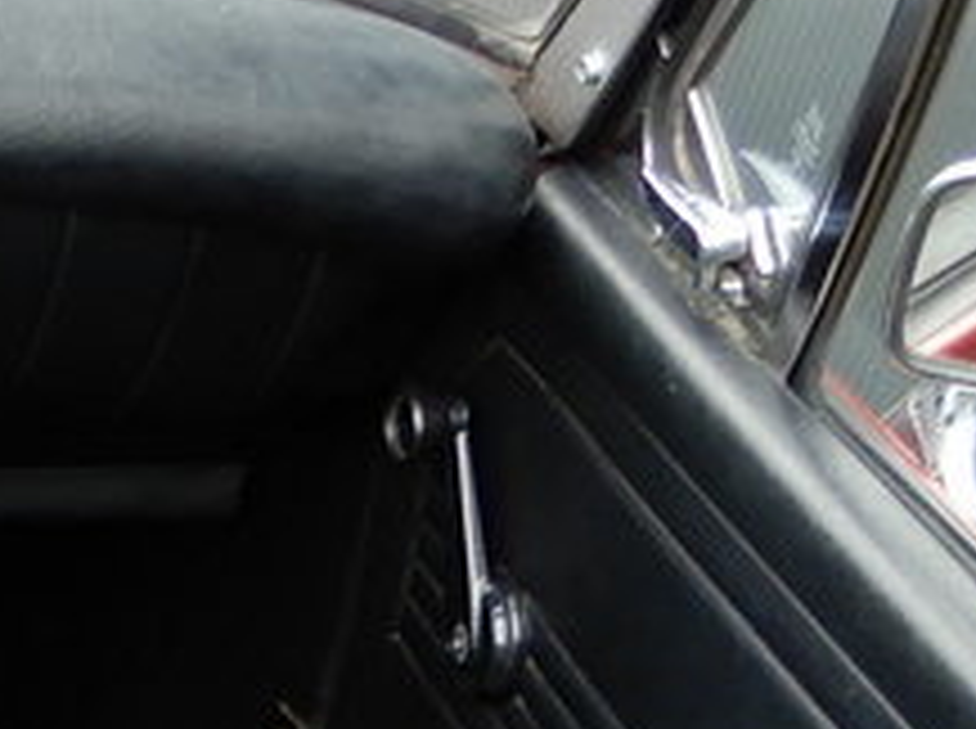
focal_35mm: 133
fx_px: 3744
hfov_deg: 12.9
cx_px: -1003
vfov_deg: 10.5
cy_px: 1305
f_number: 3.4
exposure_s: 1/40
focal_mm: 4.3
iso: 80
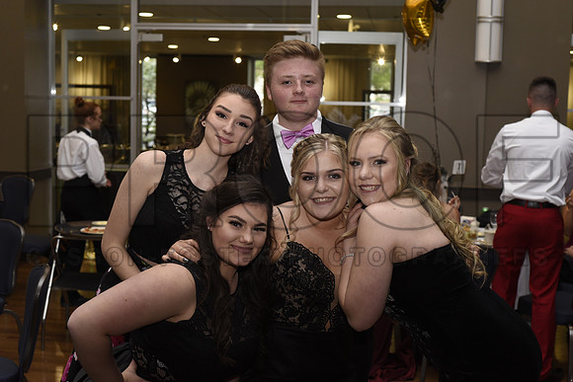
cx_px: 286
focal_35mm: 50
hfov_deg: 39.6
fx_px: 796
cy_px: 191
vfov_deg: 27.0
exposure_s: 1/200
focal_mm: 50
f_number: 5
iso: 1250
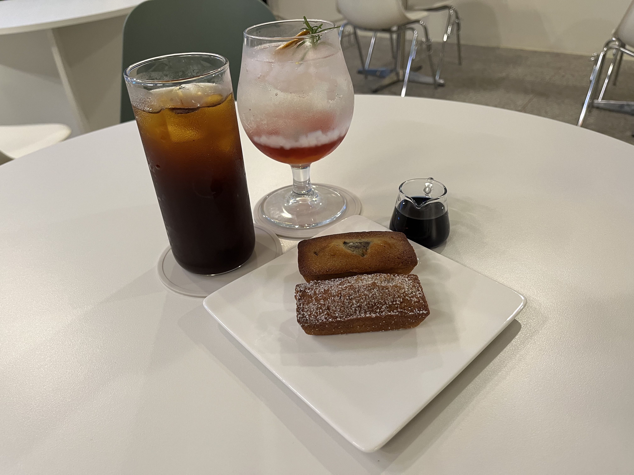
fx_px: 476
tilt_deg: -34.6
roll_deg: +2.5
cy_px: 238
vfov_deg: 53.1
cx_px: 317
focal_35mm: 26
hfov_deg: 67.3
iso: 160
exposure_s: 1/60
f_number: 1.6
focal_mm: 5.1
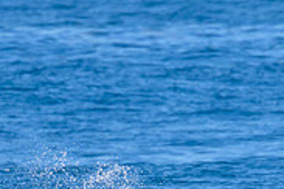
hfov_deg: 1.0
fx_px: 17031
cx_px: 191
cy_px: 255
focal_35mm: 2159
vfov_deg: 0.6
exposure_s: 1/2000
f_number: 11
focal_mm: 680
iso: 2000
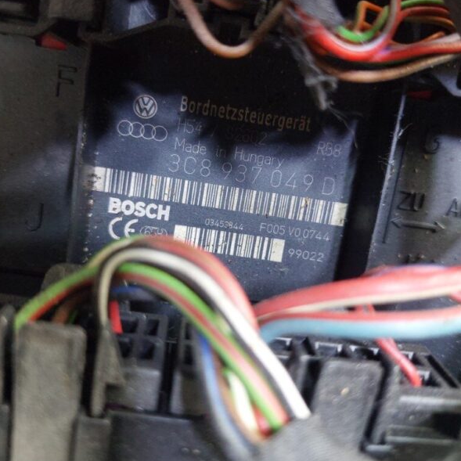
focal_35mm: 30
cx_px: 229
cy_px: 204
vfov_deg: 53.9
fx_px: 452
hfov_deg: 54.0
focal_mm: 5.23
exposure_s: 1/50
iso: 400
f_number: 1.8
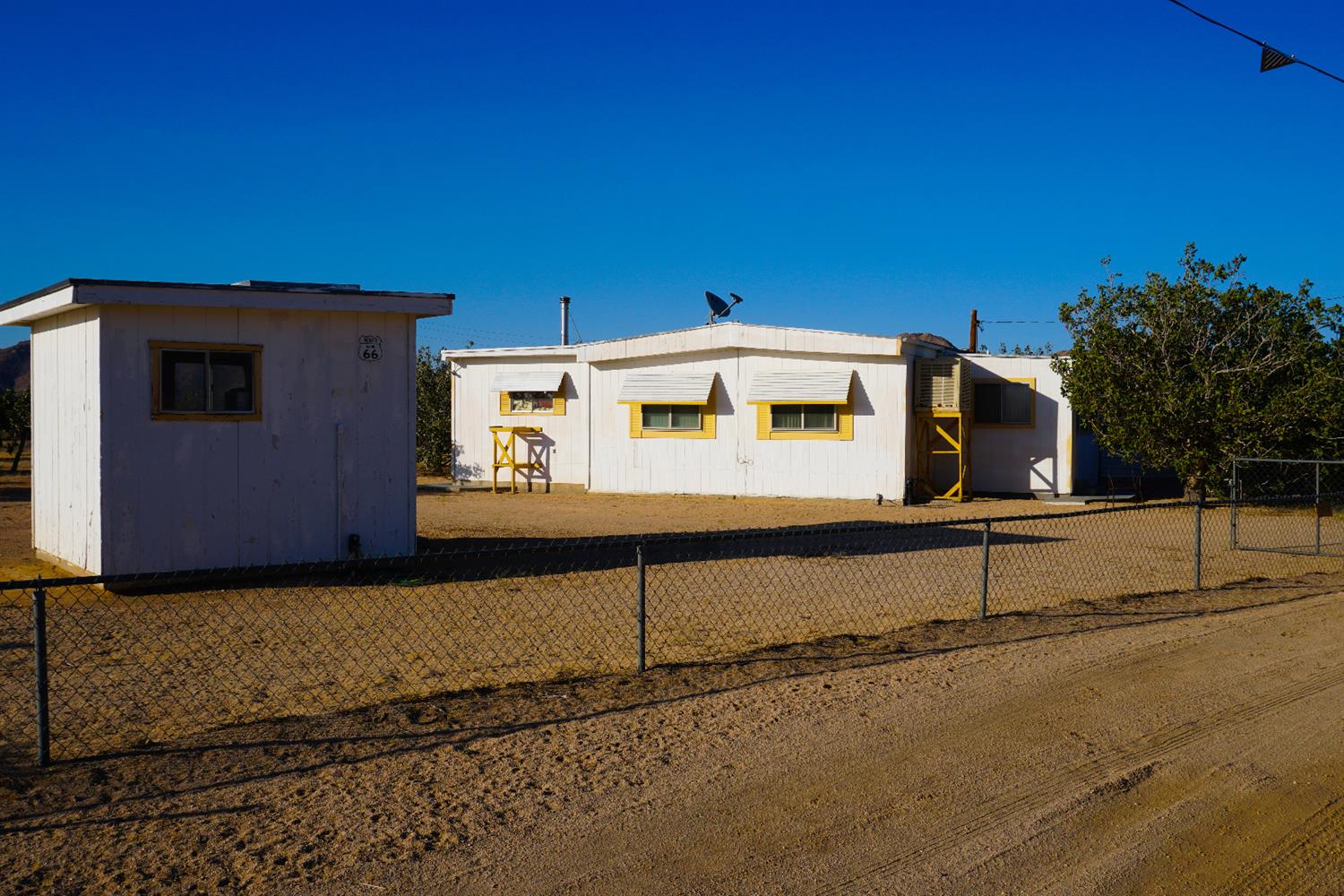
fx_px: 1232
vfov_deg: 40.0
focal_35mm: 33
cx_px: 672
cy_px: 448
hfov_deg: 57.2
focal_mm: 22
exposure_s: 1/250
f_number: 11
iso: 100
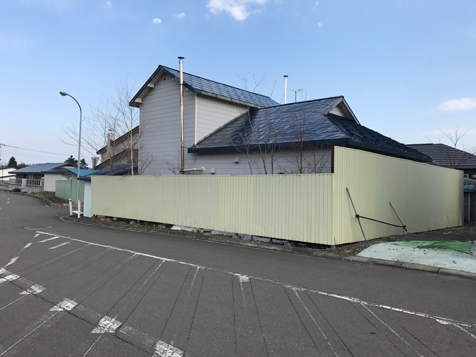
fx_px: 385
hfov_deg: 63.4
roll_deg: -1.6
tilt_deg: +2.5
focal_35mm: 28
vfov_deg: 49.7
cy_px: 178
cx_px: 238
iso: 20
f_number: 1.8
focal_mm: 3.99
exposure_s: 1/1312
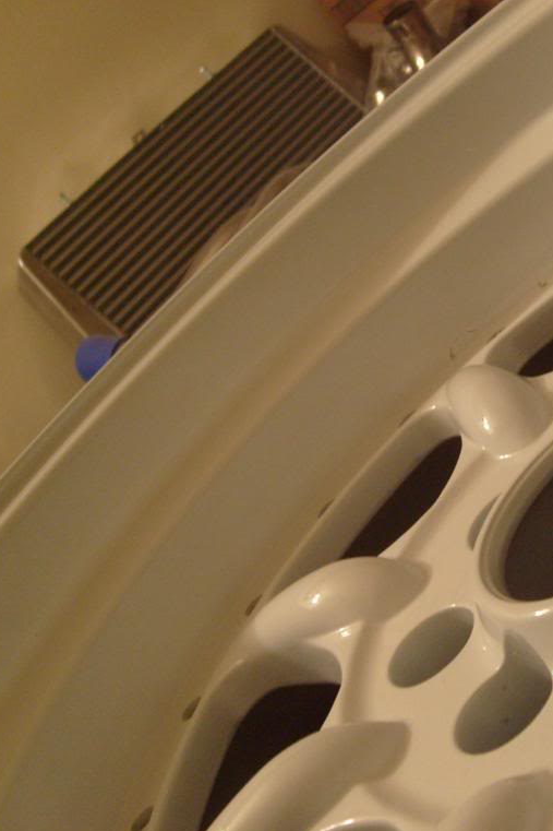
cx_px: 491
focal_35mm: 49
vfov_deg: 40.4
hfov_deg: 26.6
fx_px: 1129
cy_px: 418
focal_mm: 5.8
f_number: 2.8
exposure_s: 1/15
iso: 200
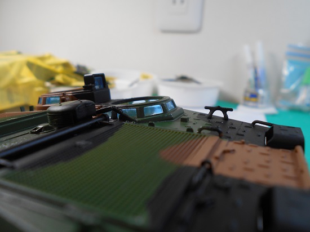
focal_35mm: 30
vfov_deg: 46.8
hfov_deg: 60.0
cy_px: 116
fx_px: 269
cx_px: 155
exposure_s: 1/30
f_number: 3.4
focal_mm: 5.1
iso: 80
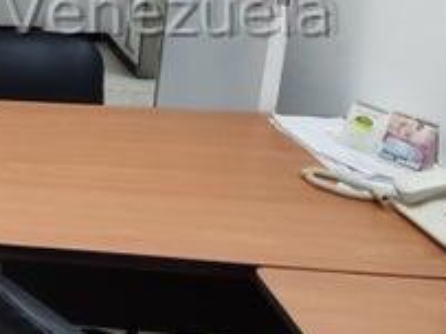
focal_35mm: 41
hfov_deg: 32.3
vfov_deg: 32.6
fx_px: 528
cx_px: -156
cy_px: 9
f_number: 2.2
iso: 233
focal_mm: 1.66
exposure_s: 1/50
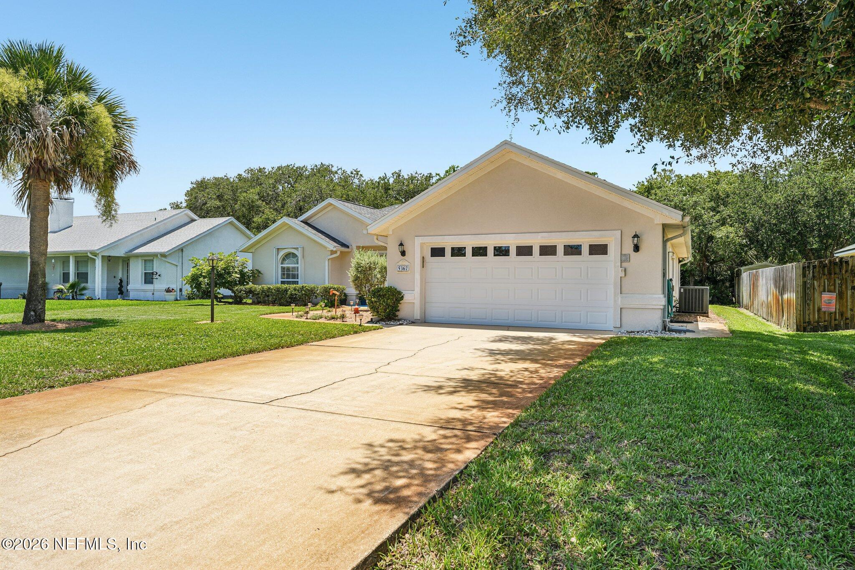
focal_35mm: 24
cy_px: 285
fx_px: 570
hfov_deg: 73.7
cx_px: 428
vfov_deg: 53.1
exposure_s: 1/100
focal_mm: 24
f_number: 9
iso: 100
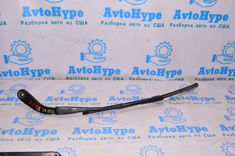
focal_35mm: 33
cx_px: 118
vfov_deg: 39.9
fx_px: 215
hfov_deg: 57.3
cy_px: 78
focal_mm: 22
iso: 1600
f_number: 8
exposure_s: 1/200
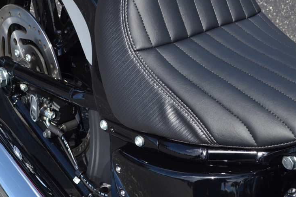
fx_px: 608
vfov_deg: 18.3
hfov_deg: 27.2
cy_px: 55
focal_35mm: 74
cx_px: 193
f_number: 7.1
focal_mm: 30
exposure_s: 1/200
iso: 100
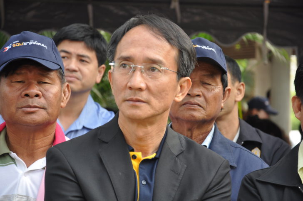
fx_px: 1160
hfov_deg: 14.9
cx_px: 152
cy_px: 100
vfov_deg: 9.9
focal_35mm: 138
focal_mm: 92
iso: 400
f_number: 5.6
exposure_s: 1/100
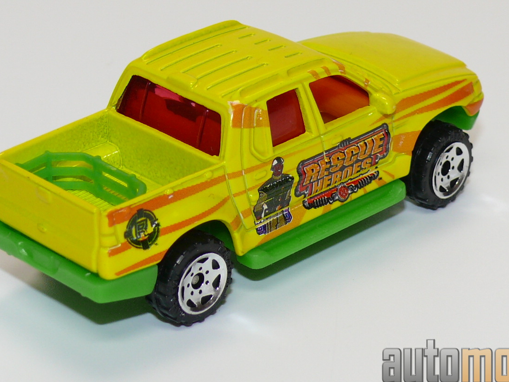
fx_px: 2088
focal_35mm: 142
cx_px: 275
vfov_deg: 10.4
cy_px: 122
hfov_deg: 13.9
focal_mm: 13
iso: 100
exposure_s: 1/30
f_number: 4
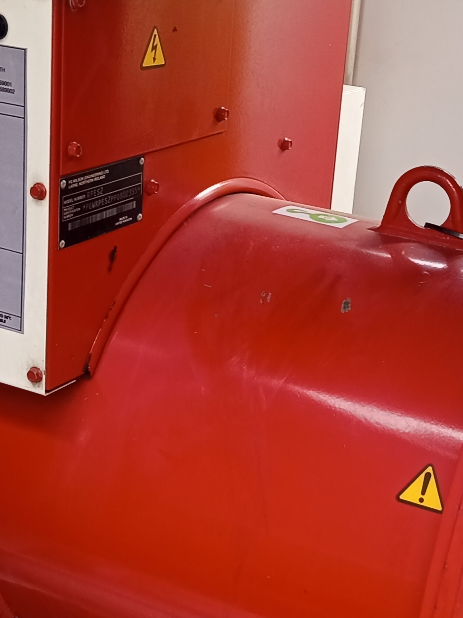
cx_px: 237
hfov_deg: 21.3
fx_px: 1231
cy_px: 289
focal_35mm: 69
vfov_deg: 28.2
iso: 148
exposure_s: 1/100
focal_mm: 5.24
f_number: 1.7
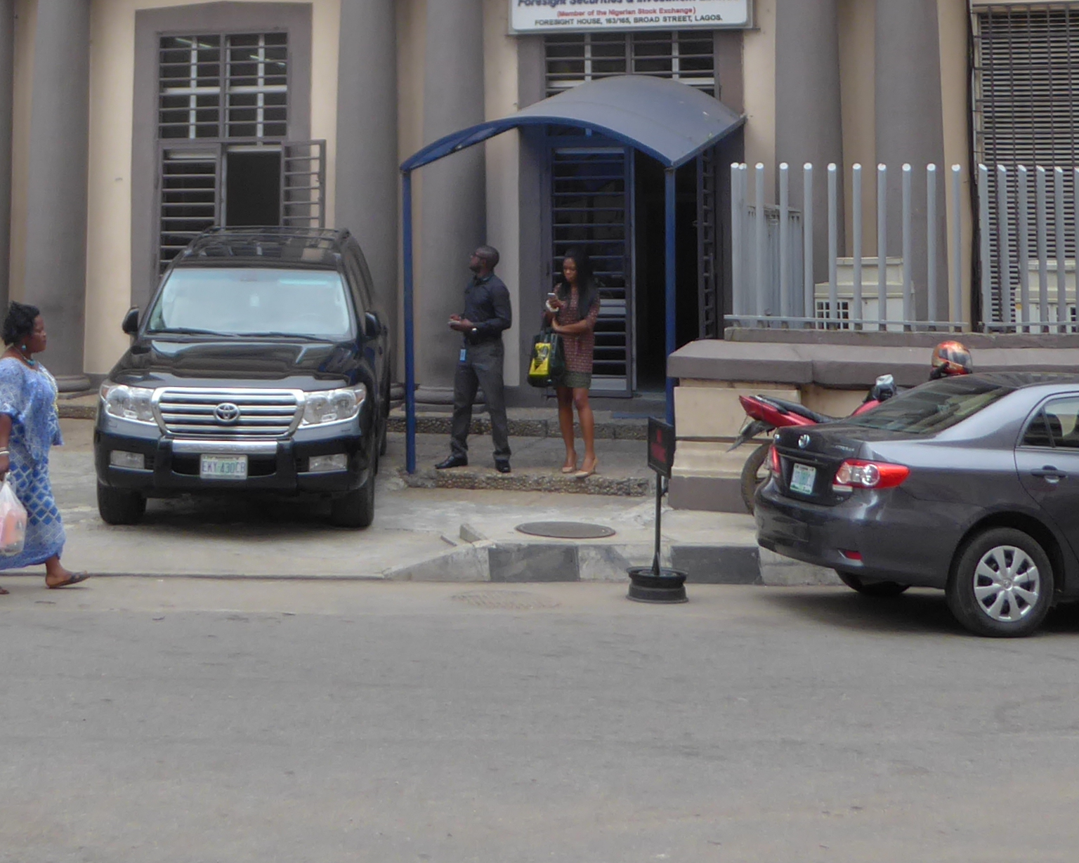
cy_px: -9
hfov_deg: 30.9
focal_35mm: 61
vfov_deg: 23.9
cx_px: 436
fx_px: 1948
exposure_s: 1/400
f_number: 3.3
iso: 80
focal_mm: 4.3
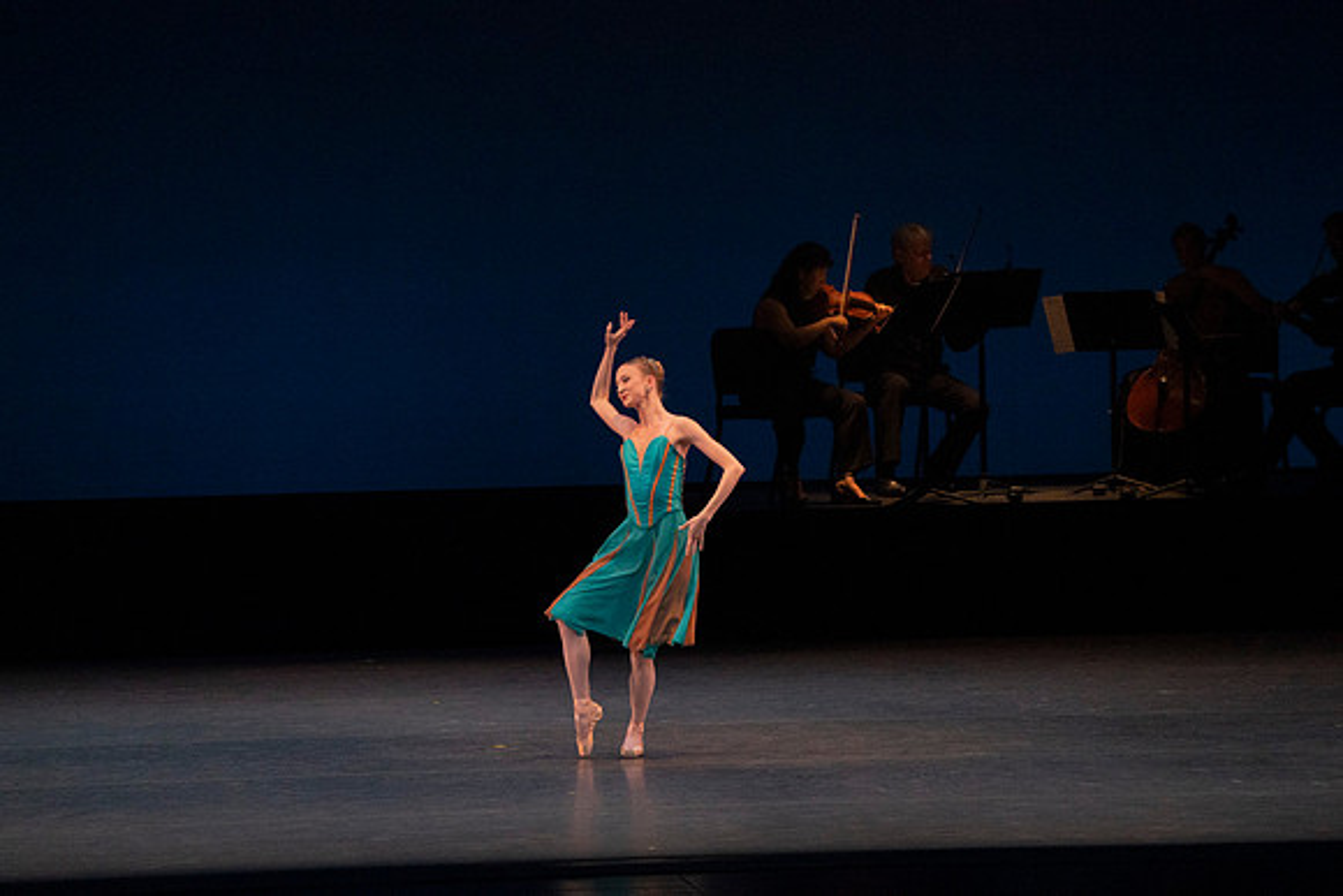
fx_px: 9552
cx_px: 672
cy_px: 448
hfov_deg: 8.0
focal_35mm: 256
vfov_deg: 5.4
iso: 8000
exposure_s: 1/400
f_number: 7.1
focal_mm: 256
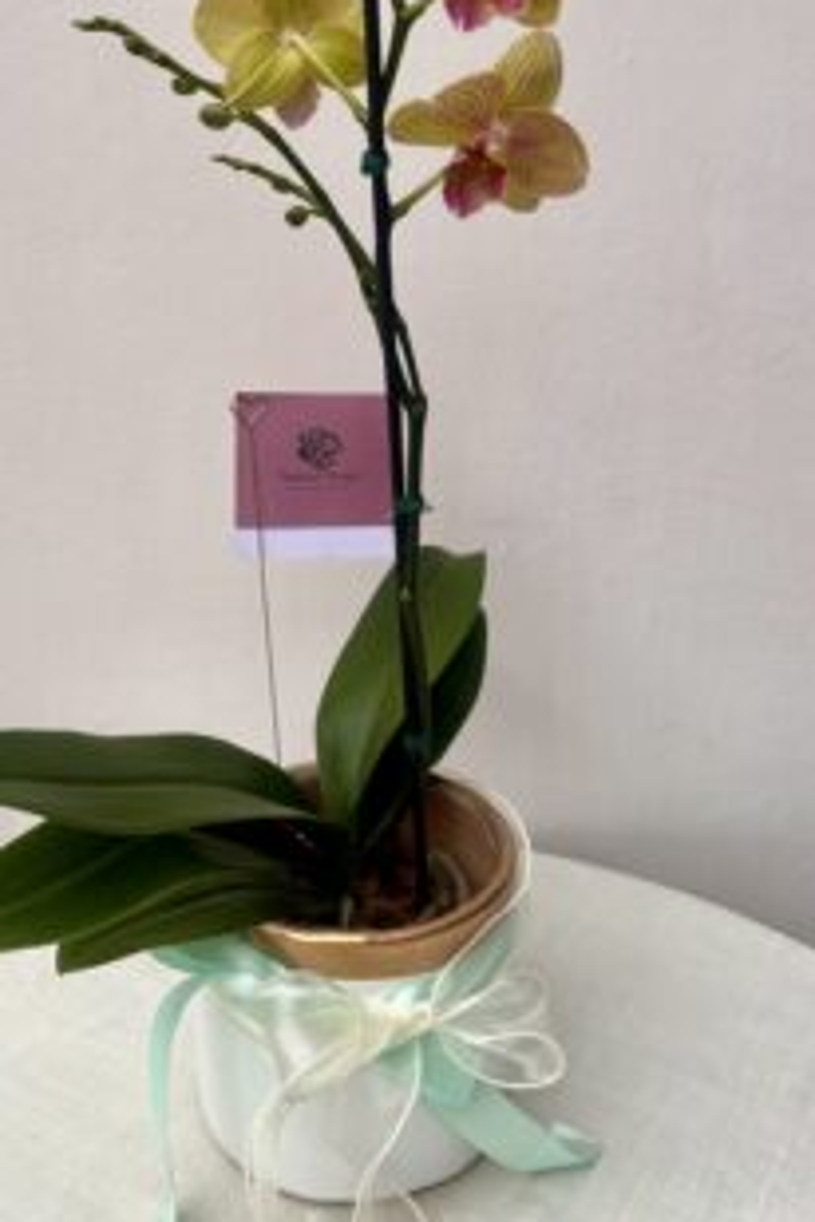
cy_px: 443
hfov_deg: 37.8
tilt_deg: -15.6
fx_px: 1188
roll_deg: +0.6
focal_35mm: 35
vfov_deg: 53.7
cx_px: 340
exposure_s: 1/1862
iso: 50
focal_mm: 5.1
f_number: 1.6
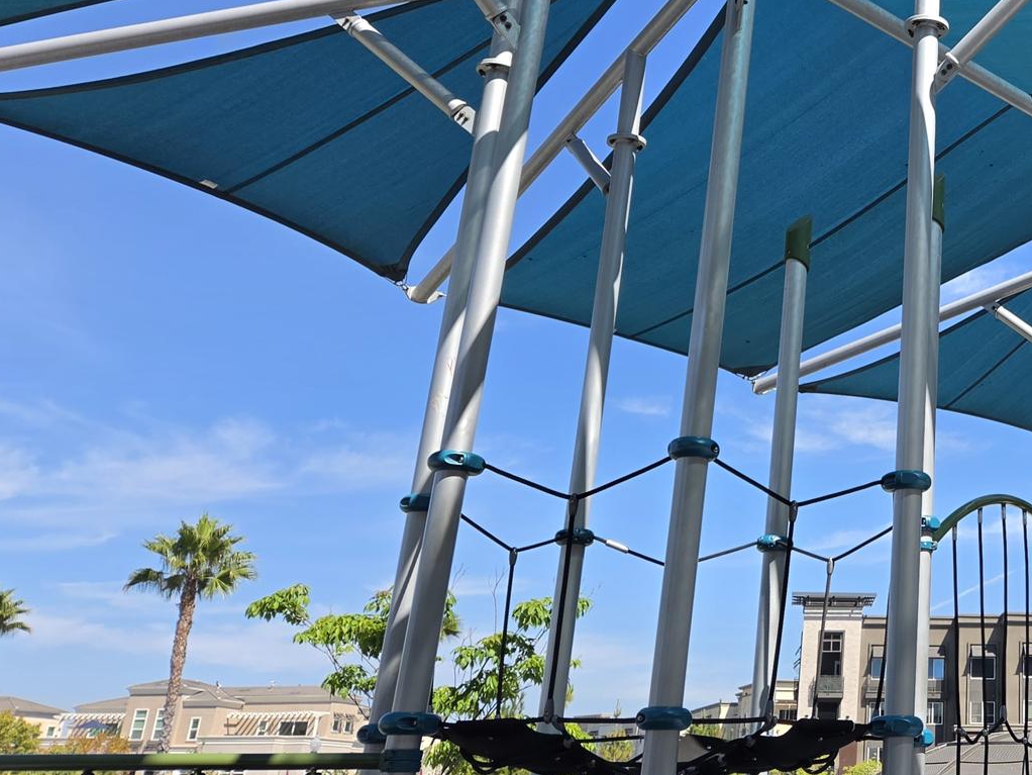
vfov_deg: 29.5
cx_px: 987
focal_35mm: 48
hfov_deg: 36.4
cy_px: 142
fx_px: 1431
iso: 80
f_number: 1.8
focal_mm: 5.4
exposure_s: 1/2866
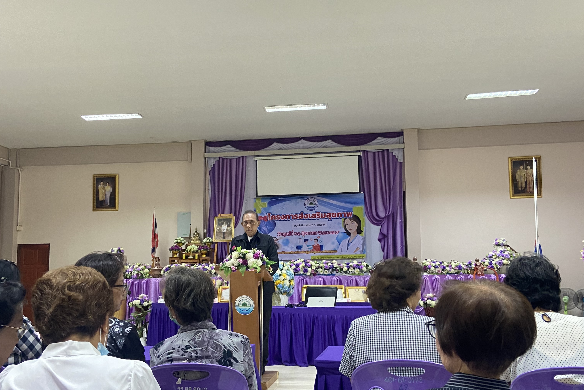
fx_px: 584
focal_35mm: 36
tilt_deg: +4.9
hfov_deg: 53.1
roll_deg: +0.4
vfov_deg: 36.8
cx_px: 285
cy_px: 229
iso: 320
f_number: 1.8
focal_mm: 4.25
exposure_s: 1/33
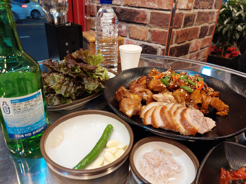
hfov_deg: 69.4
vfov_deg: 54.9
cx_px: 123
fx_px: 178
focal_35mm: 25
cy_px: 92
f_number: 1.8
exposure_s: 1/60
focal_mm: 5.23
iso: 200
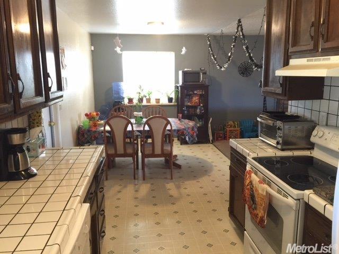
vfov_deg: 48.2
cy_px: 127
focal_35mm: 29
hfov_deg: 61.7
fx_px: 284
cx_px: 170
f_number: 2.2
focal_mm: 4.15
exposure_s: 1/10
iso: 100
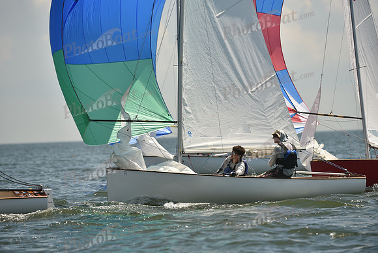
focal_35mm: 340
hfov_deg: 6.1
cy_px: 126
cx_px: 189
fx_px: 3571
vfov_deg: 4.0
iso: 250
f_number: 5
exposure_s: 1/2000
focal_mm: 340
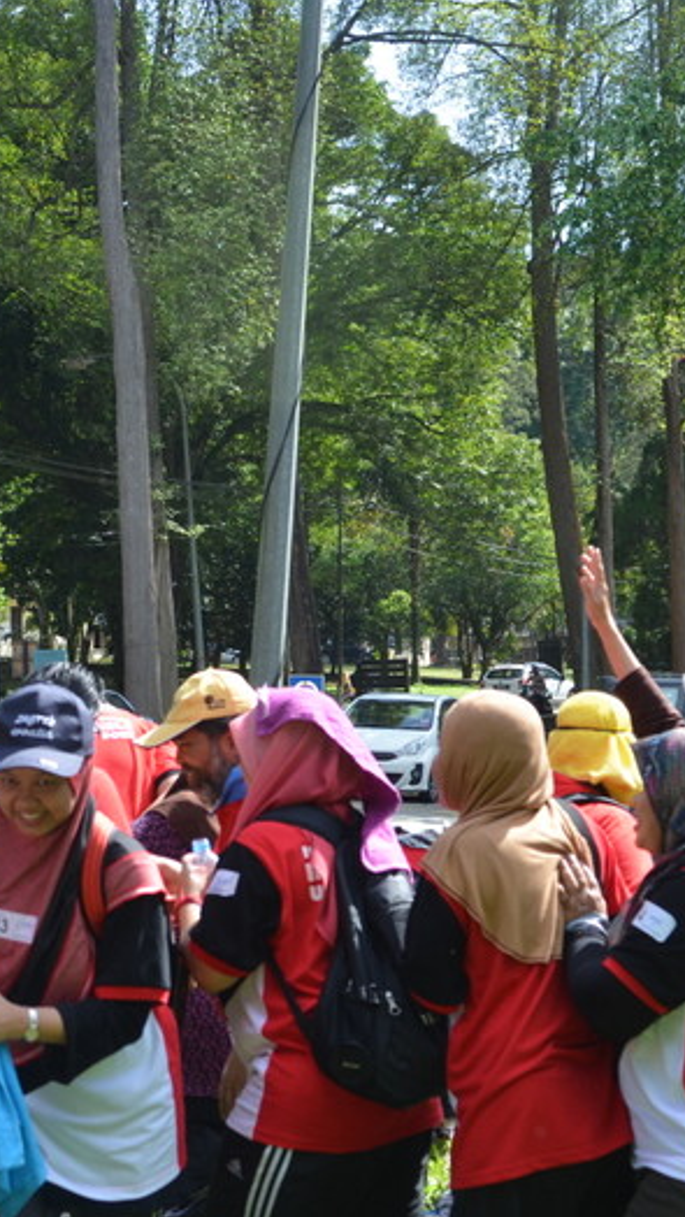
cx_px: 39
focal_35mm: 67
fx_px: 2162
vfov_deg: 31.4
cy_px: 608
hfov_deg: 17.7
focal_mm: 28
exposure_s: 1/400
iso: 250
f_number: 5
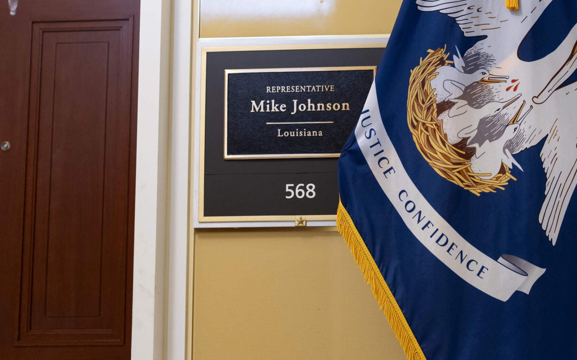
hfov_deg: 31.5
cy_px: 75
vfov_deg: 20.1
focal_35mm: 64
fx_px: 1006
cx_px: 416
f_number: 1.4
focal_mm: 35
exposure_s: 1/250
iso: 1000
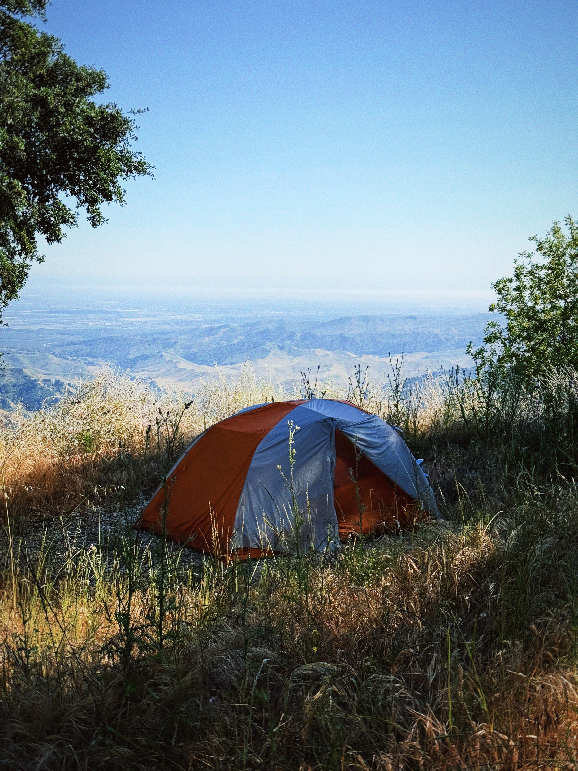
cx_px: 289
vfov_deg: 39.7
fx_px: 1069
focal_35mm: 48
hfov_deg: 30.3
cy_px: 386
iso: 64
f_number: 1.78
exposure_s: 1/6024
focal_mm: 6.76
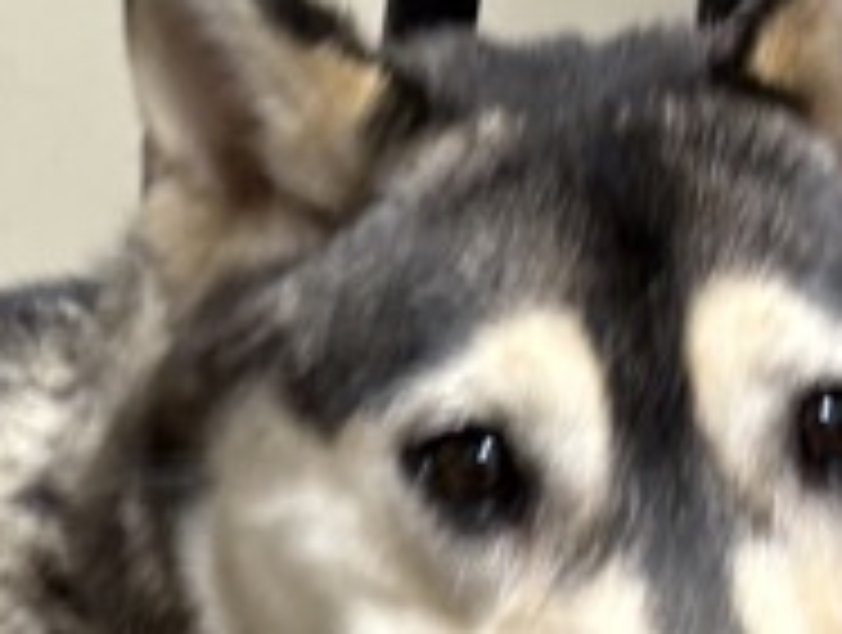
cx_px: -356
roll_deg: +0.8
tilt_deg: -31.4
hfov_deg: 13.2
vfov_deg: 10.4
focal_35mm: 142
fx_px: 3461
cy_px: 679
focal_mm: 5.96
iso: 125
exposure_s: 1/42
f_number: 1.6
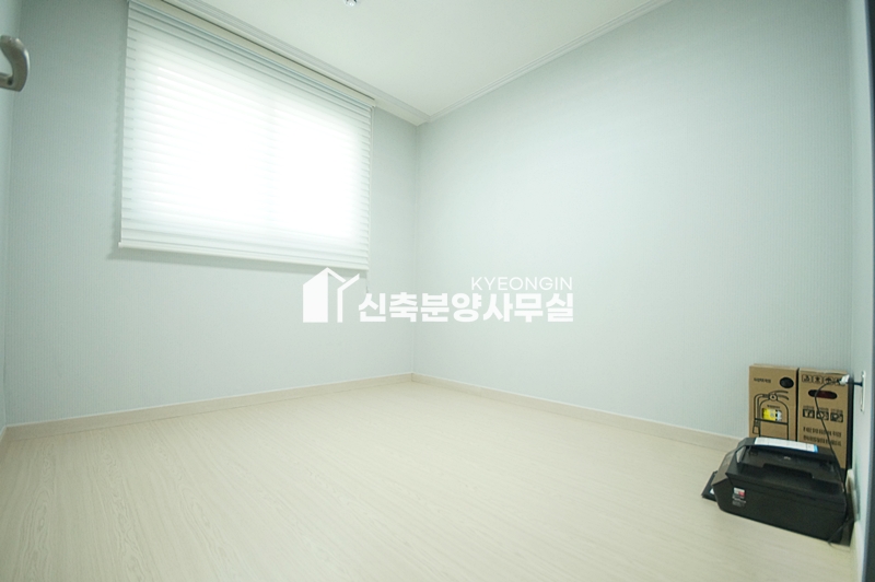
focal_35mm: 15
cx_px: 438
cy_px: 291
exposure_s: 1/80
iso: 800
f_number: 4.5
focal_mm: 10
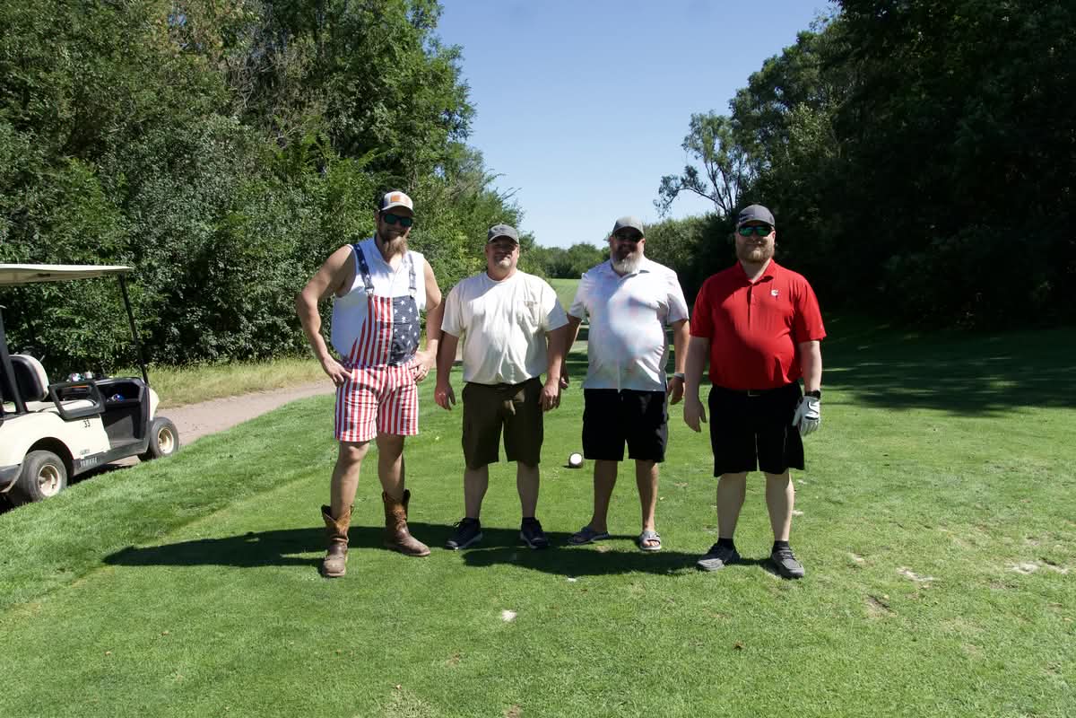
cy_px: 359
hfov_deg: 61.9
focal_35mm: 30
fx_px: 897
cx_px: 538
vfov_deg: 43.6
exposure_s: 1/4000
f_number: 5.6
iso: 1250
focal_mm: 20
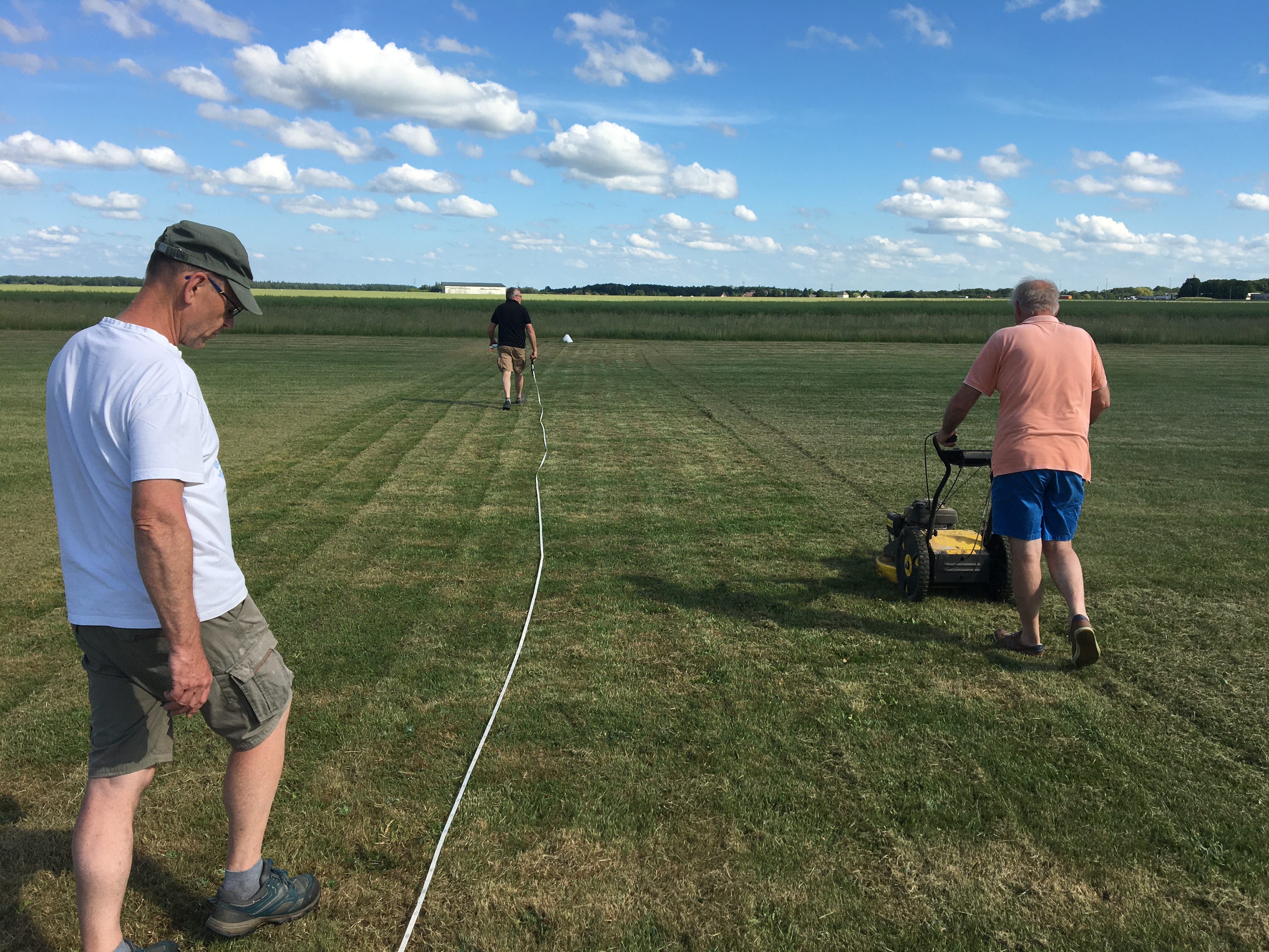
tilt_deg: -8.4
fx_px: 1063
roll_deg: -0.8
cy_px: 476
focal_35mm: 29
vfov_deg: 48.2
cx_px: 634
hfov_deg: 61.7
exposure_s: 1/1451
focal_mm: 4.15
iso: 25
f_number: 2.2
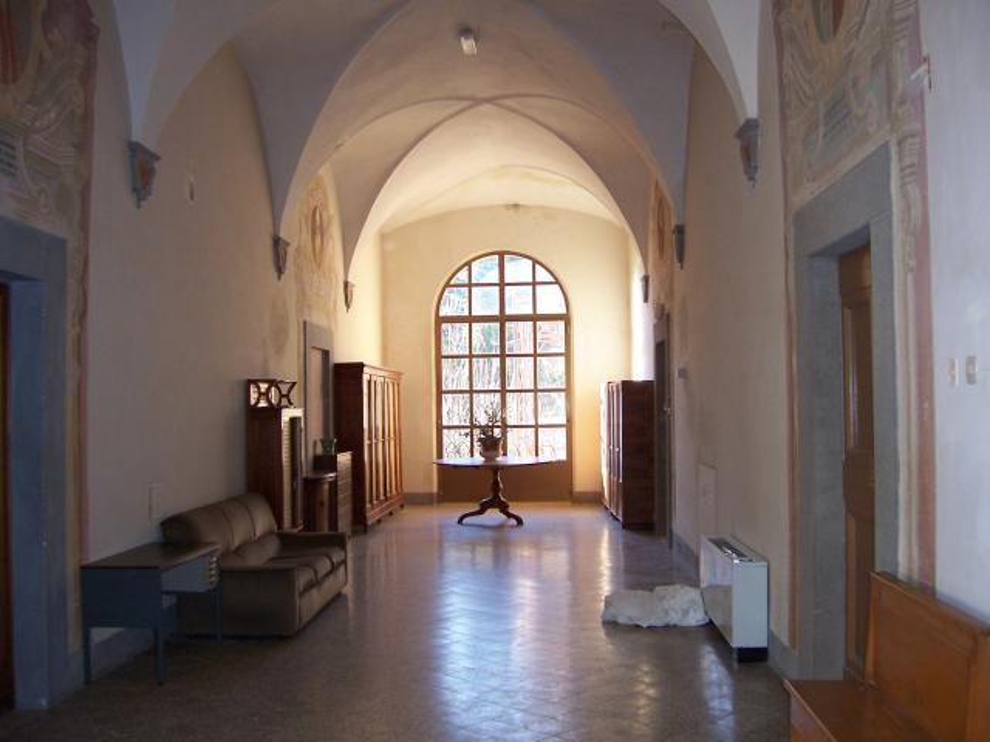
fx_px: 1030
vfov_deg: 39.7
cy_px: 371
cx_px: 495
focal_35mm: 36
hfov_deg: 51.4
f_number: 3
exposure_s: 1/60
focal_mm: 6
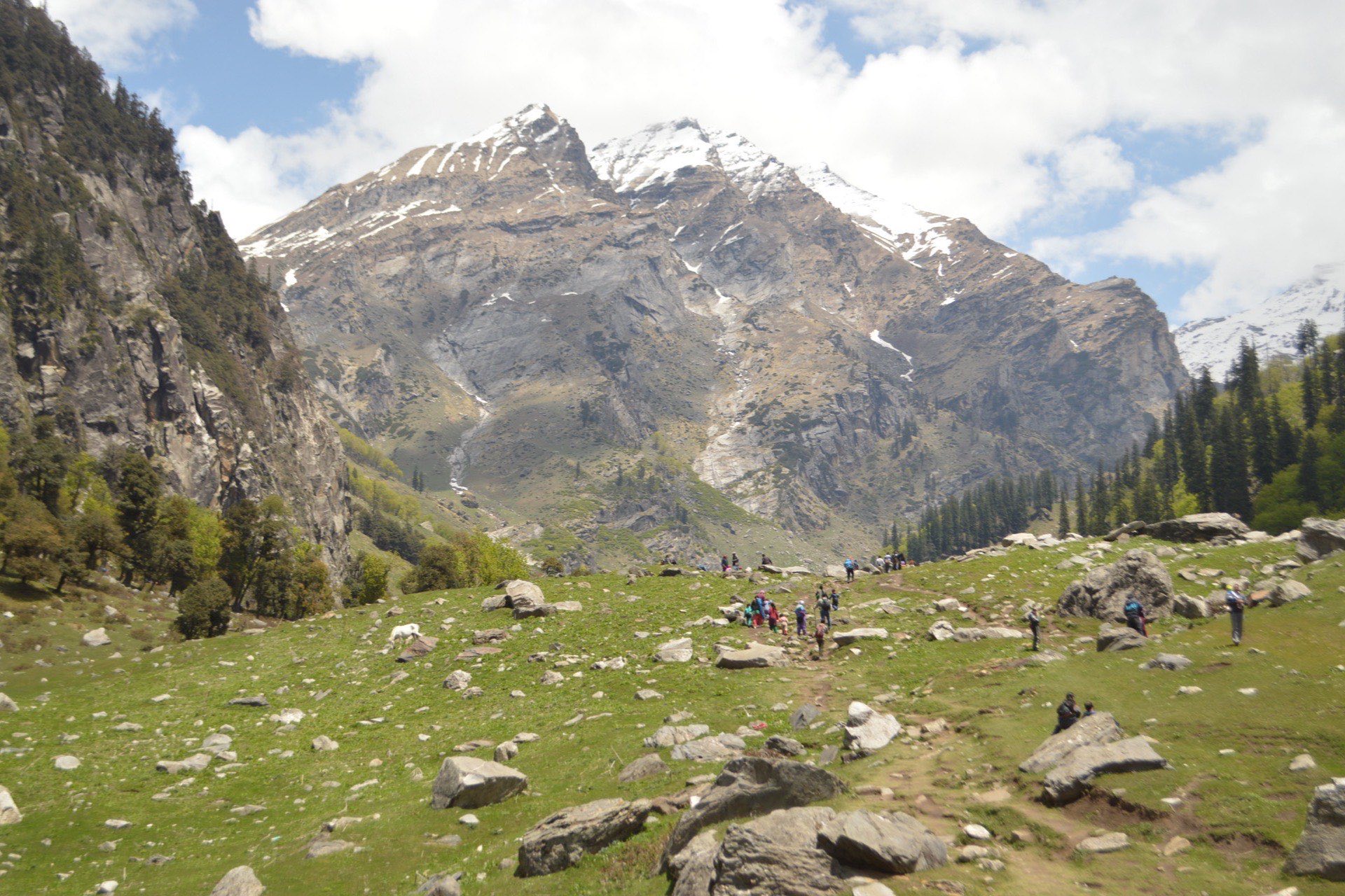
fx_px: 1625
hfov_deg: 45.0
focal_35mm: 44
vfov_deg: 30.8
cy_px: 448
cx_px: 672
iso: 100
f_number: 4.5
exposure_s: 1/640
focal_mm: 29
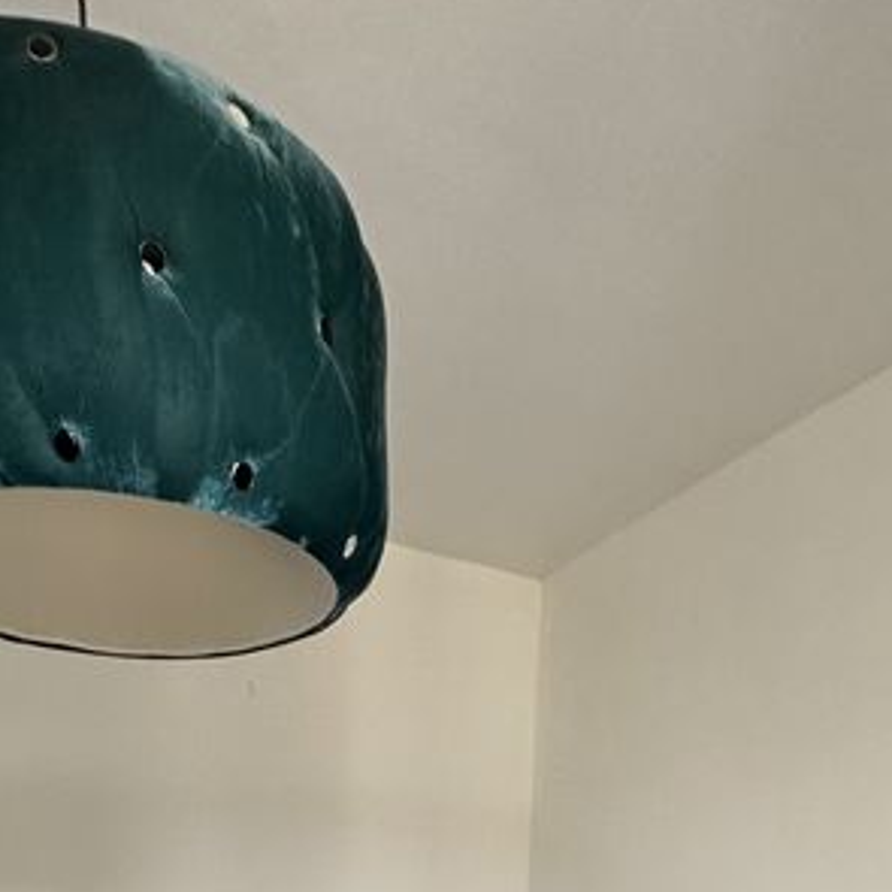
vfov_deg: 25.5
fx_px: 1224
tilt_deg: -18.0
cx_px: 454
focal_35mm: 42
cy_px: 1442
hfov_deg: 40.0
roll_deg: -2.3
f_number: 2.2
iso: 125
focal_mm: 2.22
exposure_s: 1/99
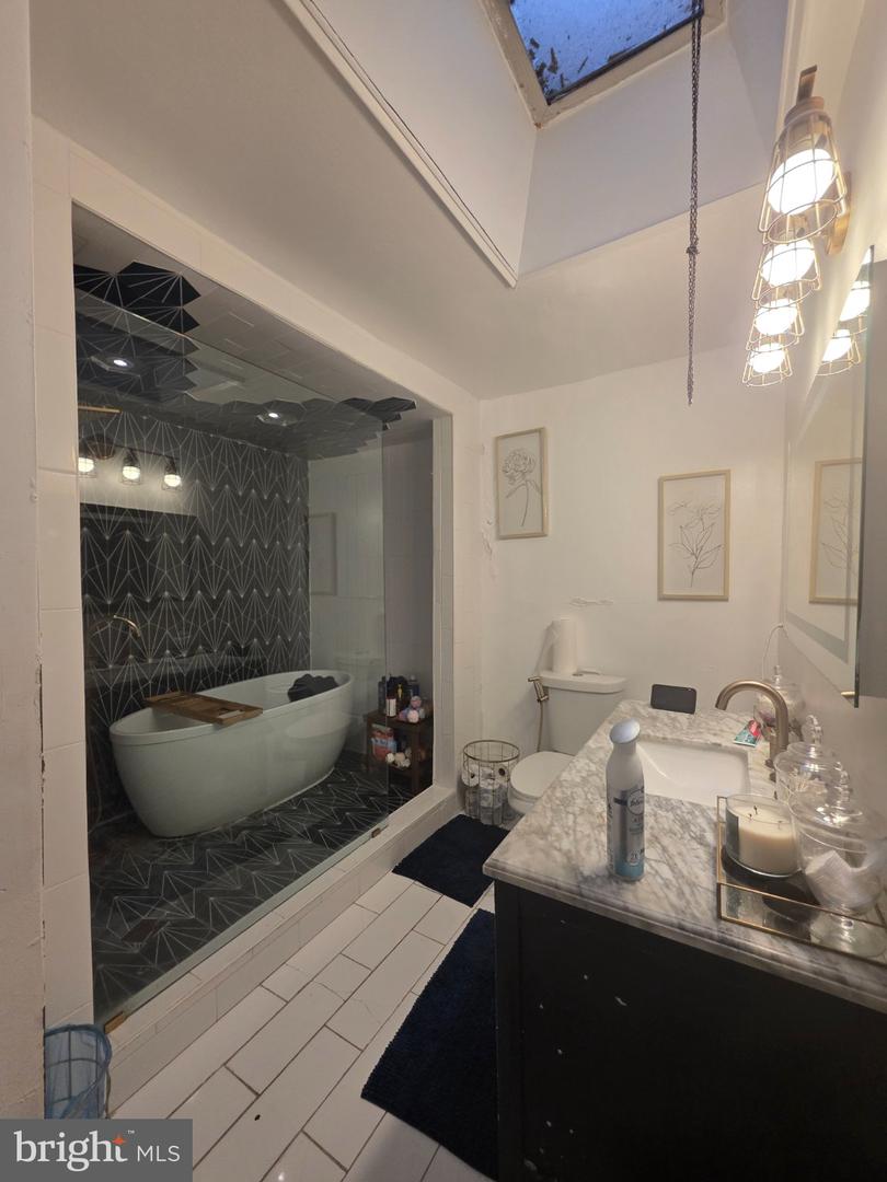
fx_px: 444
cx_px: 444
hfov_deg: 89.9
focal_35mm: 13
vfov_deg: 106.2
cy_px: 591
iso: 160
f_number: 1.9
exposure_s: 1/120
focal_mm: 2.2
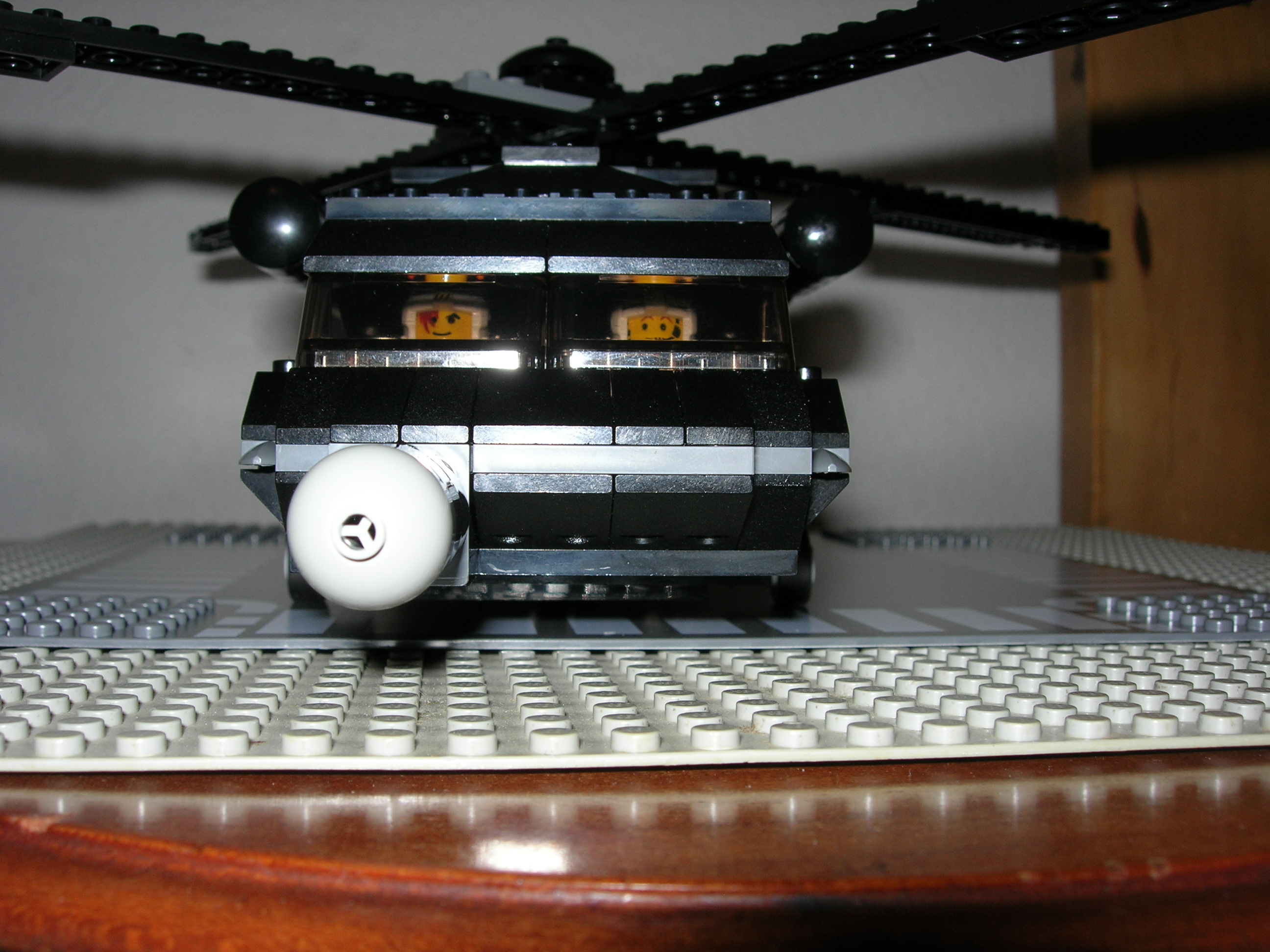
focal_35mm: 38
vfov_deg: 37.7
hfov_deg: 49.0
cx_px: 635
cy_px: 476
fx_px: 1394
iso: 64
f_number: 4.8
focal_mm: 7.8
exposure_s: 1/60.1
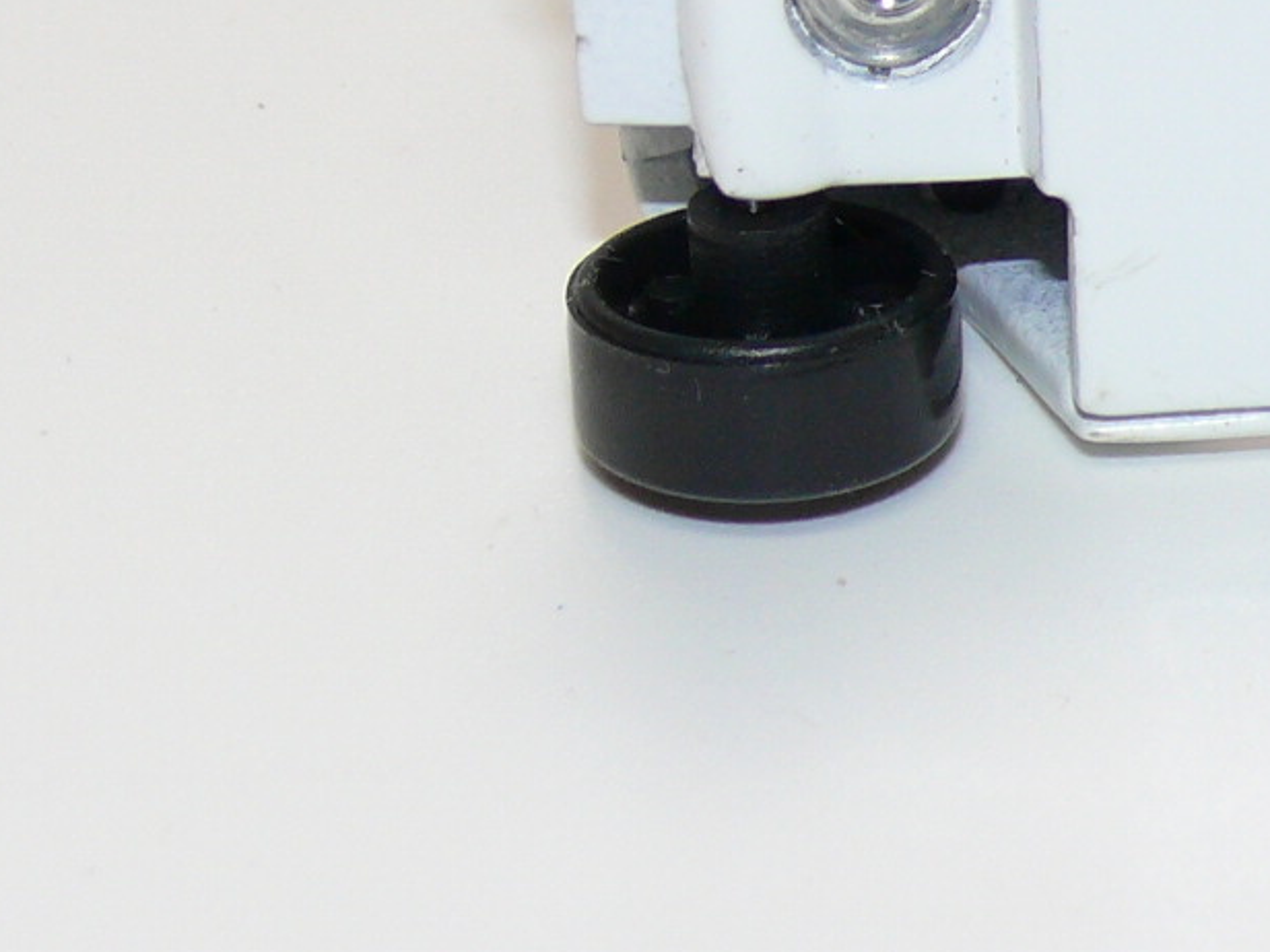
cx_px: 1623
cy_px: -237
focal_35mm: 226
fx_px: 8292
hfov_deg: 8.6
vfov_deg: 6.5
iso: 100
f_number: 4
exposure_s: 1/30
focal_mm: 12.3
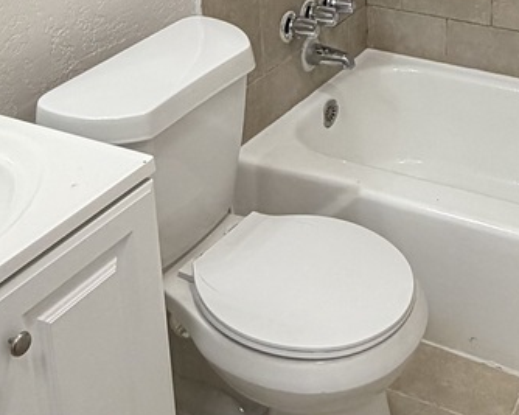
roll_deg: +1.1
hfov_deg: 31.3
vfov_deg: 23.5
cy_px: -85
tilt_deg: -13.6
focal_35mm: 59
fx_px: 906
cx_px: 399
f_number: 2.2
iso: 200
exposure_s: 1/120
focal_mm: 2.22
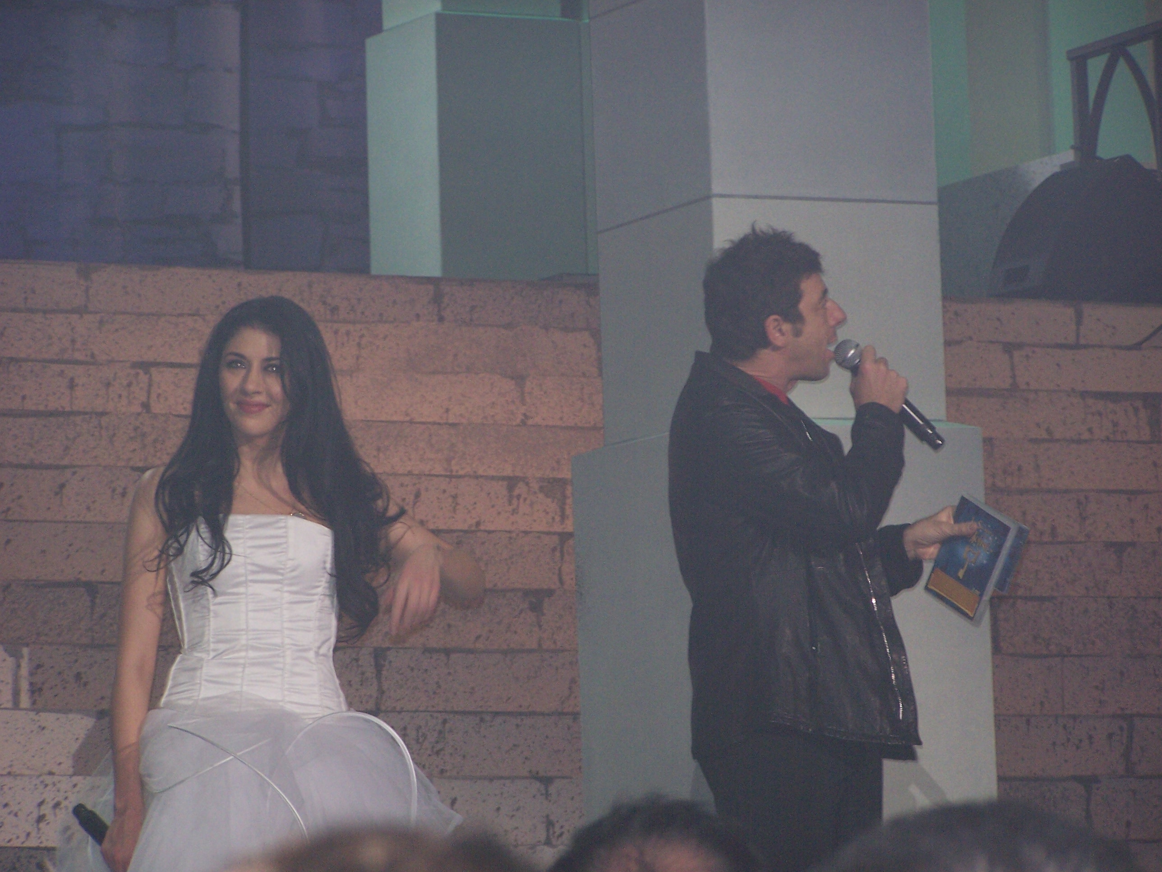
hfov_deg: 10.5
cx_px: 581
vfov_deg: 7.9
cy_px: 436
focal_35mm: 189
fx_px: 6344
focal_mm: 31.3
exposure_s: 1/125
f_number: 3.2
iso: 140
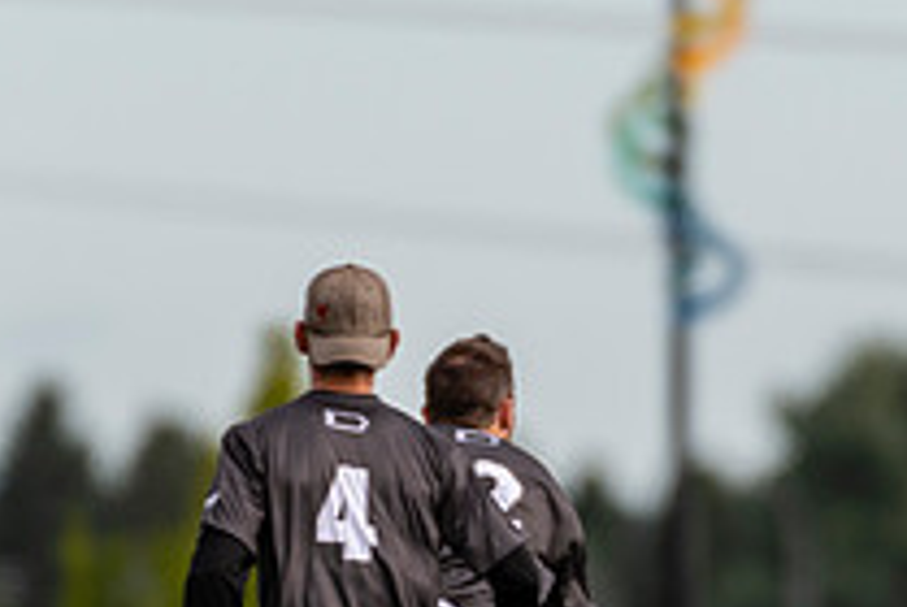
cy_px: 553
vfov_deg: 0.8
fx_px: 41982
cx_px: 447
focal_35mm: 1664
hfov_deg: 1.2
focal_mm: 400
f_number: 4
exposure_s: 1/1000
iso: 100
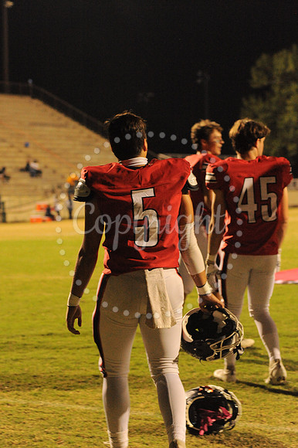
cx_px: 149
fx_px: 1243
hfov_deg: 13.7
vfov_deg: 20.4
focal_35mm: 100
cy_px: 224
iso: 6400
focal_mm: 100
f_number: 5.6
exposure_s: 1/125
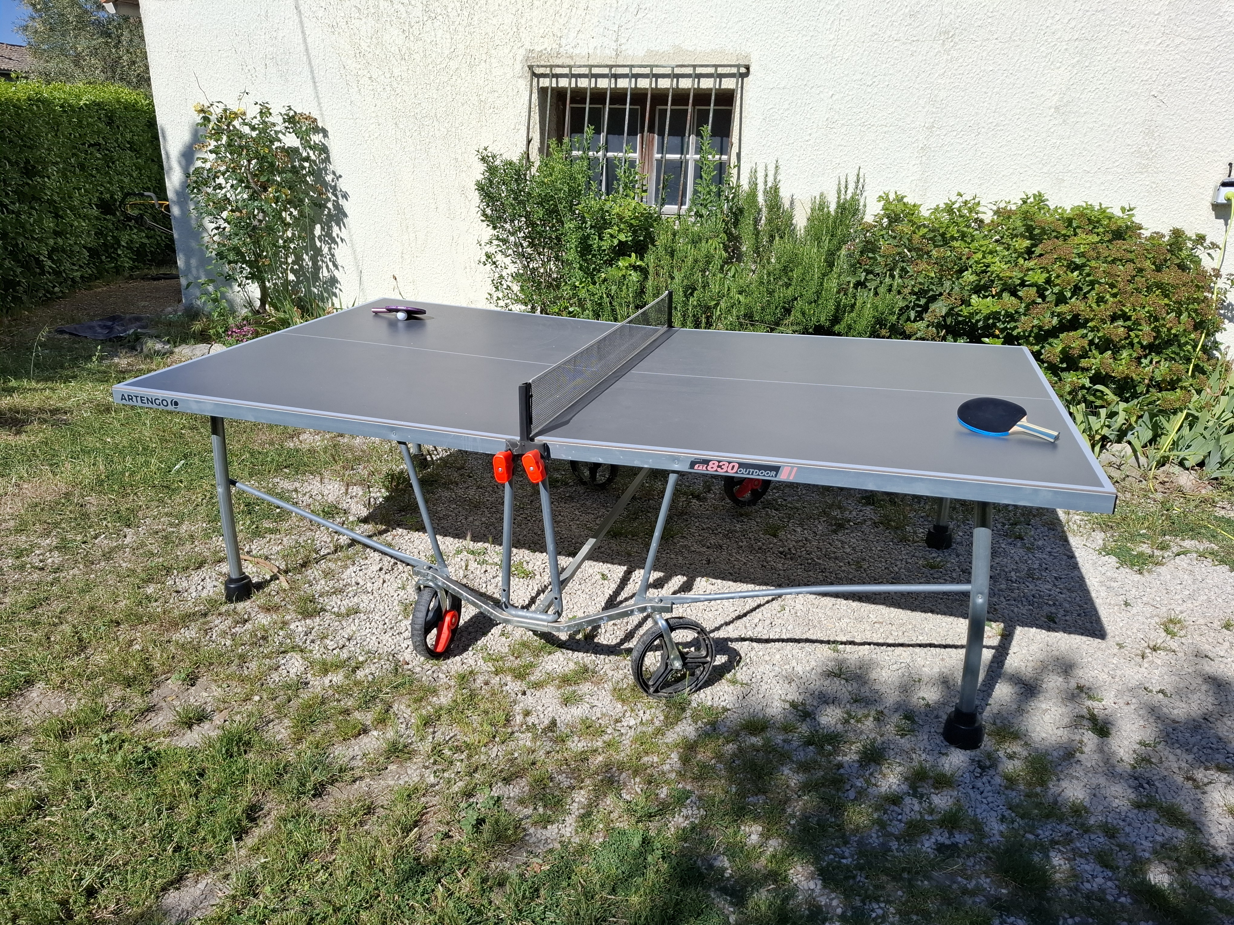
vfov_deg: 58.9
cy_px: 462
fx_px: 820
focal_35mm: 23
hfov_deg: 73.9
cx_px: 617
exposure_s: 1/2959
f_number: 1.8
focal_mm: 5.54
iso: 50
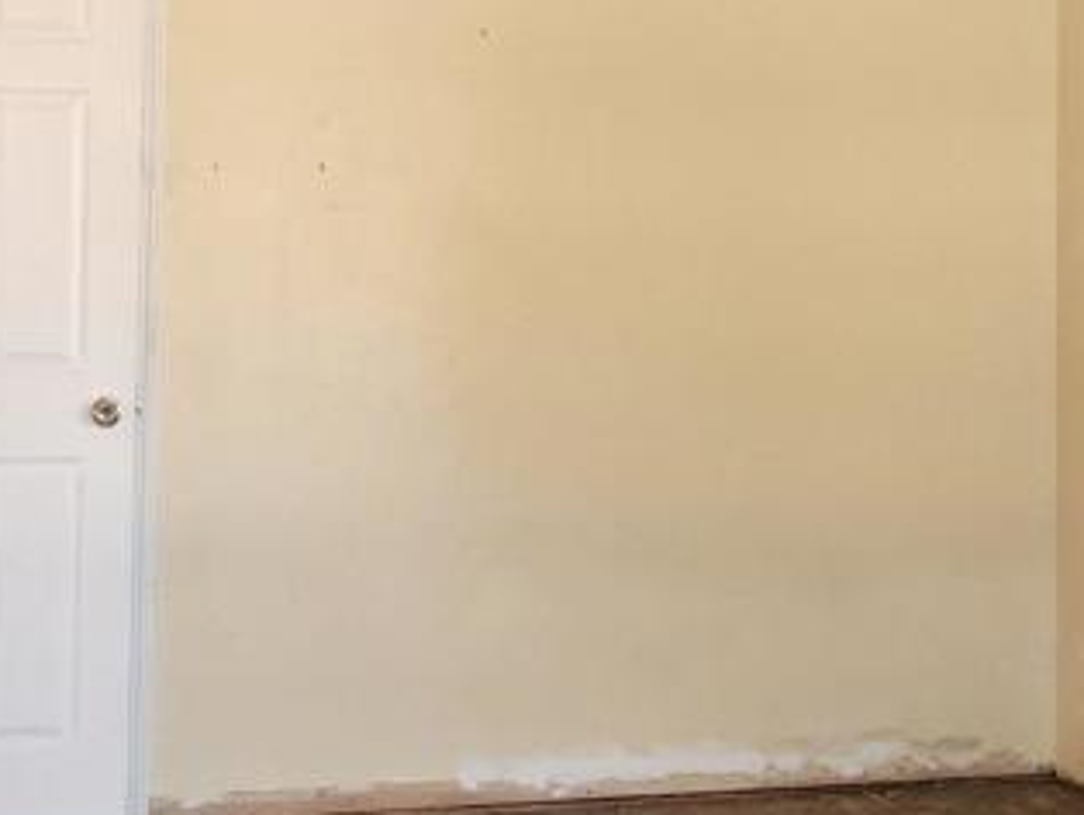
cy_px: 135
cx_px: 476
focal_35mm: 75
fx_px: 2350
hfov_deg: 26.0
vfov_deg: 19.4
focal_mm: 5.4
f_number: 1.8
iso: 100
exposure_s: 1/60
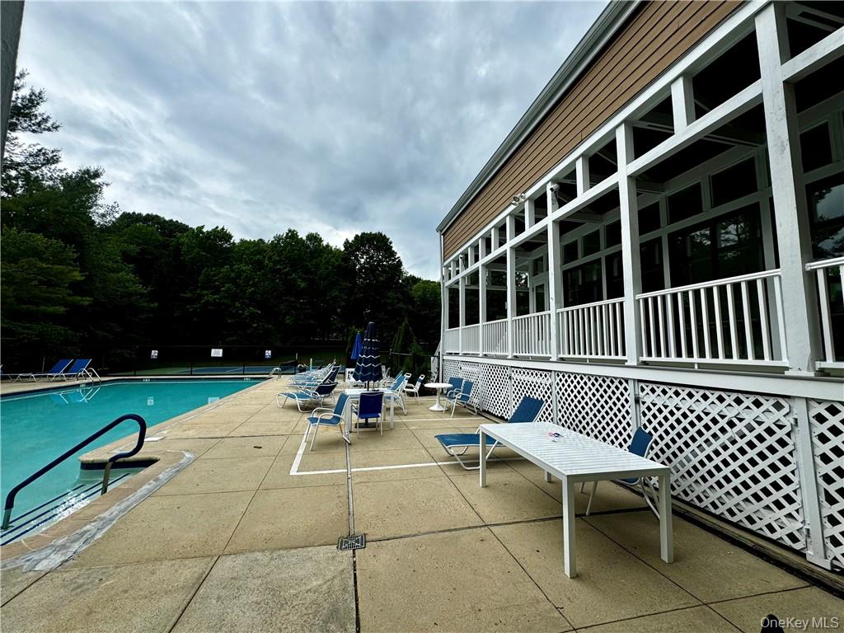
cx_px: 422
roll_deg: -1.0
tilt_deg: +4.0
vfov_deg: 85.7
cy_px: 316
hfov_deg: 102.1
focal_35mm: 14
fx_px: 341
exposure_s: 1/1160
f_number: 2.2
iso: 40
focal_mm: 2.22
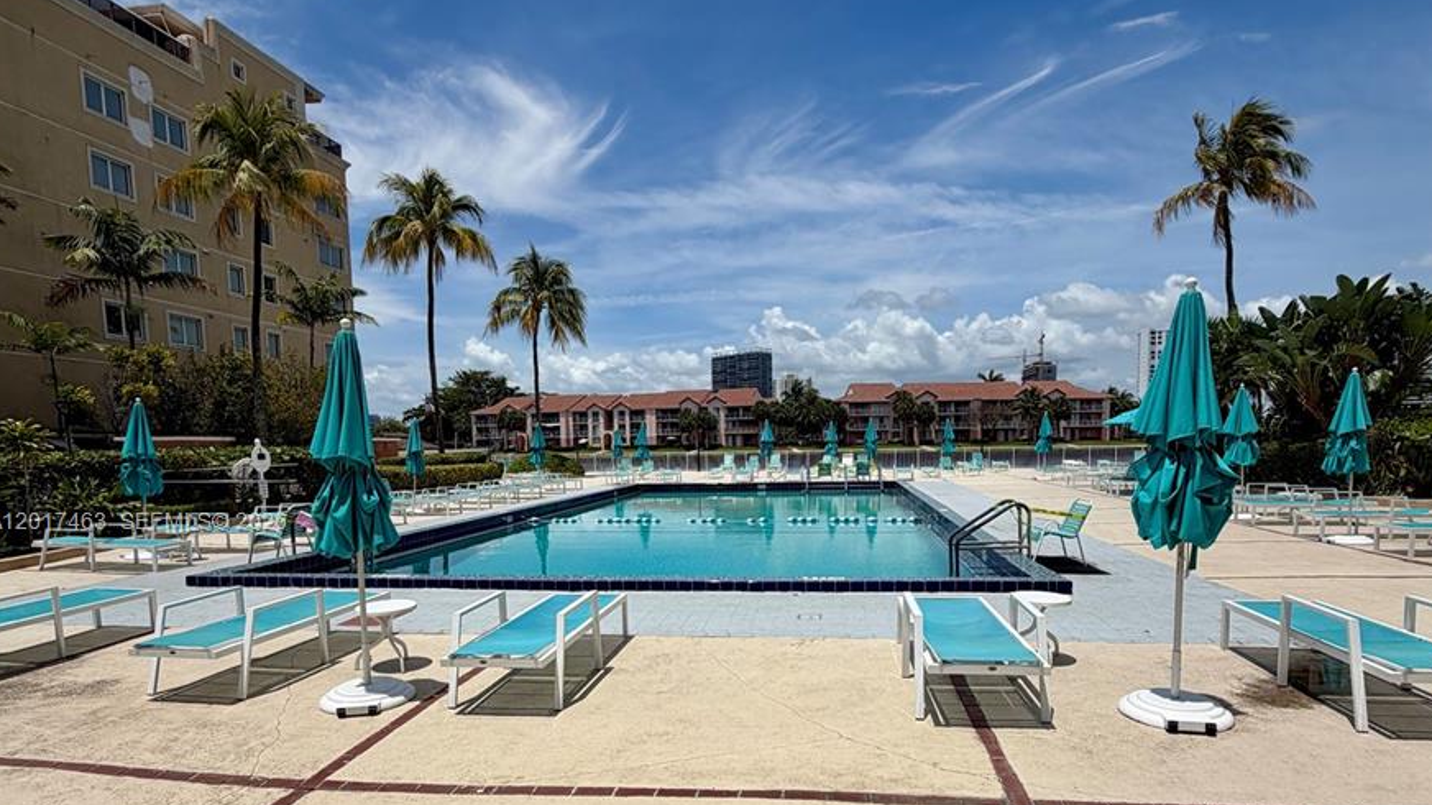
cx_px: 723
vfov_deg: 52.7
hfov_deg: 83.9
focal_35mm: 21
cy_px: 524
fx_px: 797
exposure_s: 1/2717
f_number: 2.2
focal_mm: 2.22
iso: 20
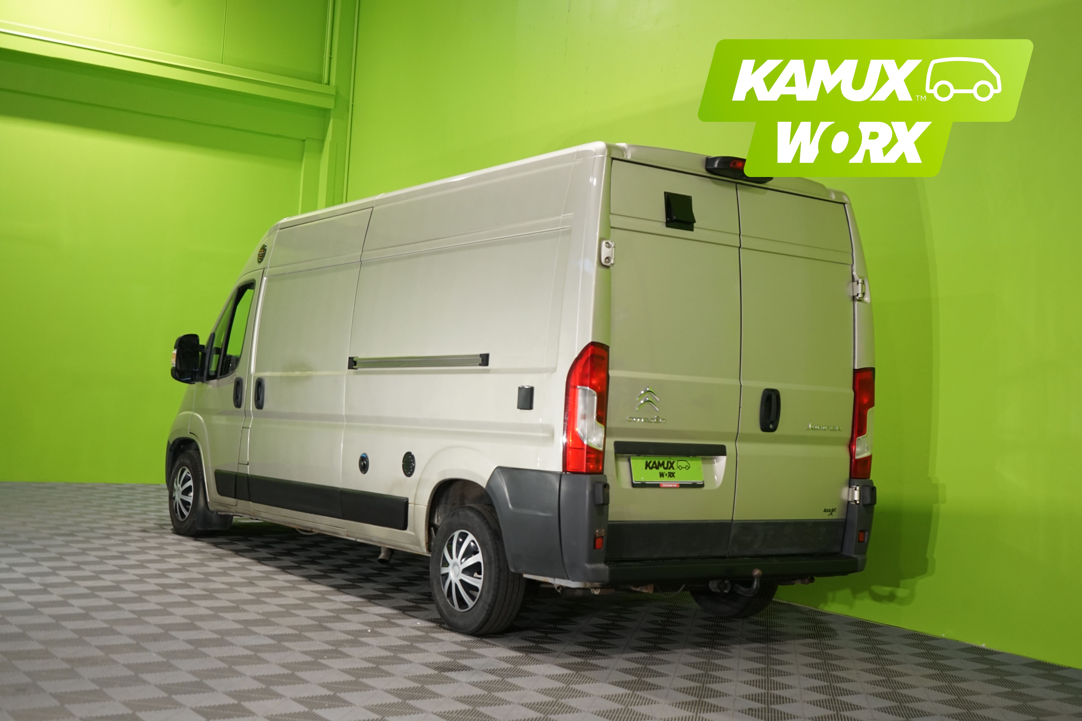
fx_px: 1232
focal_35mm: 41
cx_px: 541
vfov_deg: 32.6
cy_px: 360
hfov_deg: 47.4
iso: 1000
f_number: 5.6
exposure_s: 1/30
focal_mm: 41
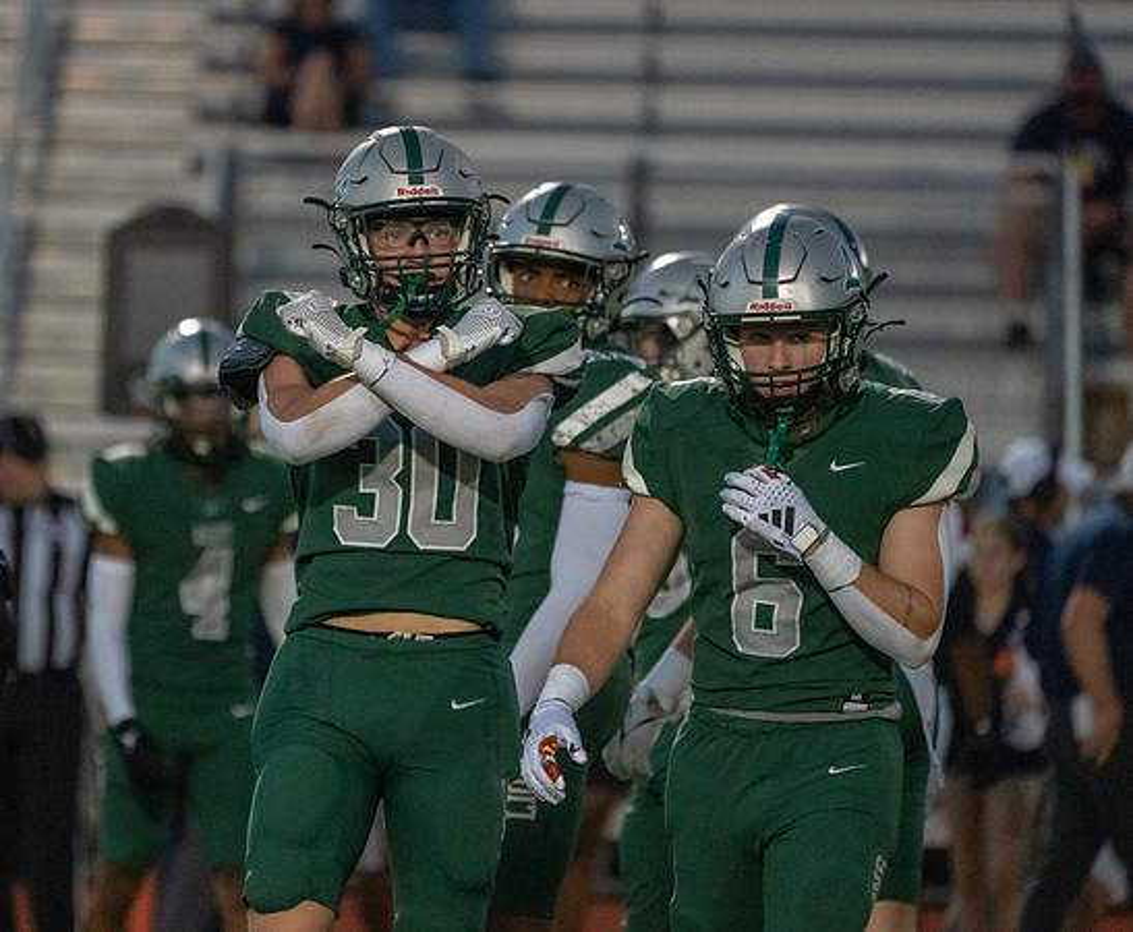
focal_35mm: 530
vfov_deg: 3.0
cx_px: 385
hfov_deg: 3.6
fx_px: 17960
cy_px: 409
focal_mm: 400
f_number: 5.6
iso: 10000
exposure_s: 1/1250
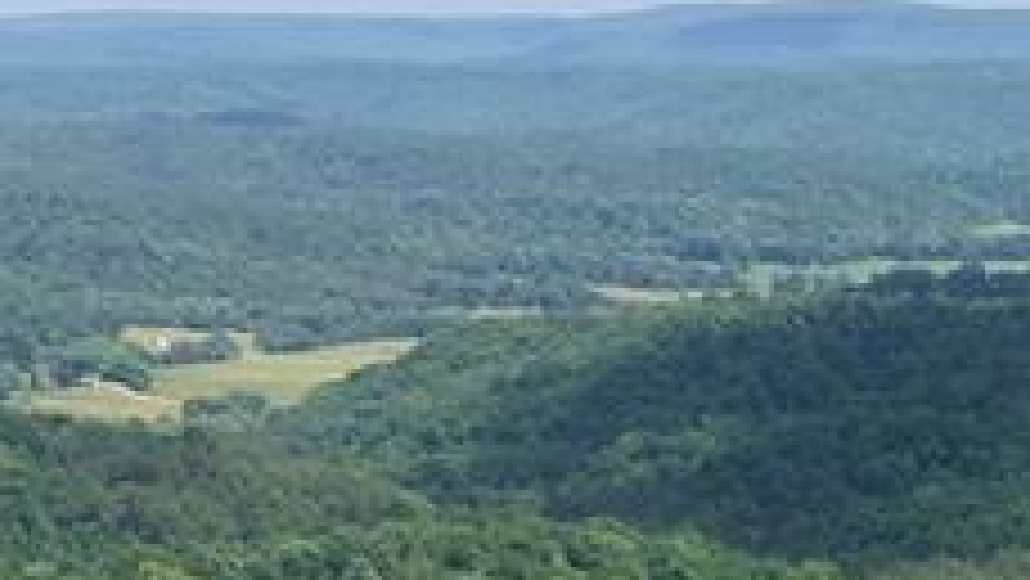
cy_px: 1142
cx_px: 1939
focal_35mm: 131
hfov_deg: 14.2
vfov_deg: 8.8
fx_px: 3579
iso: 160
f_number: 2.8
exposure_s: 1/1250
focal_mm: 14.45
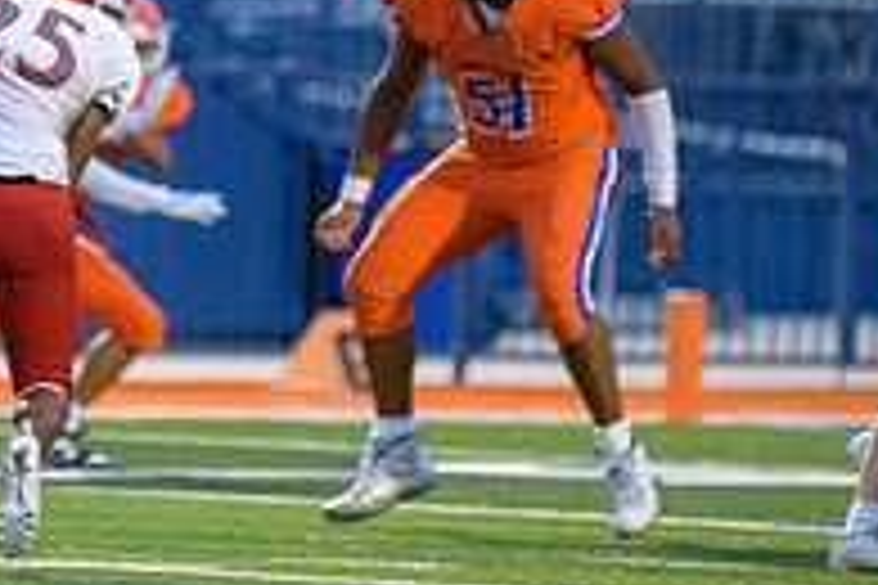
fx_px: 18144
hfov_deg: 2.8
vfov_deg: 1.8
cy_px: 83
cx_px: -153
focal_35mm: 744
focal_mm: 250
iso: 2000
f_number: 2.8
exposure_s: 1/800
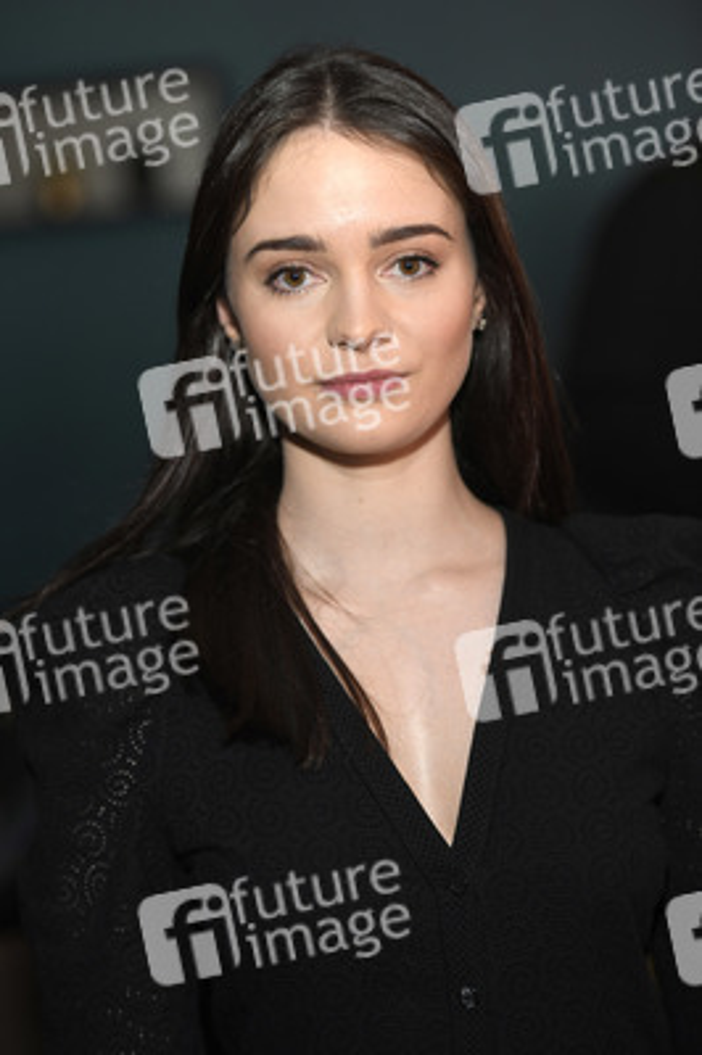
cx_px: 351
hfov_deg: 13.4
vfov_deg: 20.0
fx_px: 2988
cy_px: 528
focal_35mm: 102
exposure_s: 1/400
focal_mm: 102
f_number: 3.2
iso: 1250
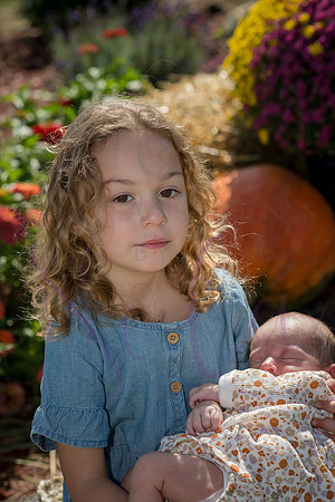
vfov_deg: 23.9
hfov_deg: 16.1
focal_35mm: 85
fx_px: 1186
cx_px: 168
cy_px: 251
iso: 400
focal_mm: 85
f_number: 6.3
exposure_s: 1/1250
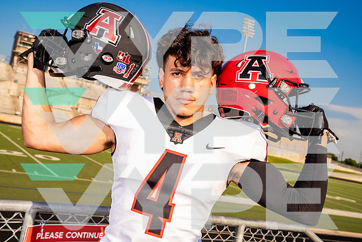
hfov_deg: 46.4
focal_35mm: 42
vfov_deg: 31.9
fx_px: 422
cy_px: 121
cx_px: 181
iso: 200
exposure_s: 1/200
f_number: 10
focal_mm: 42
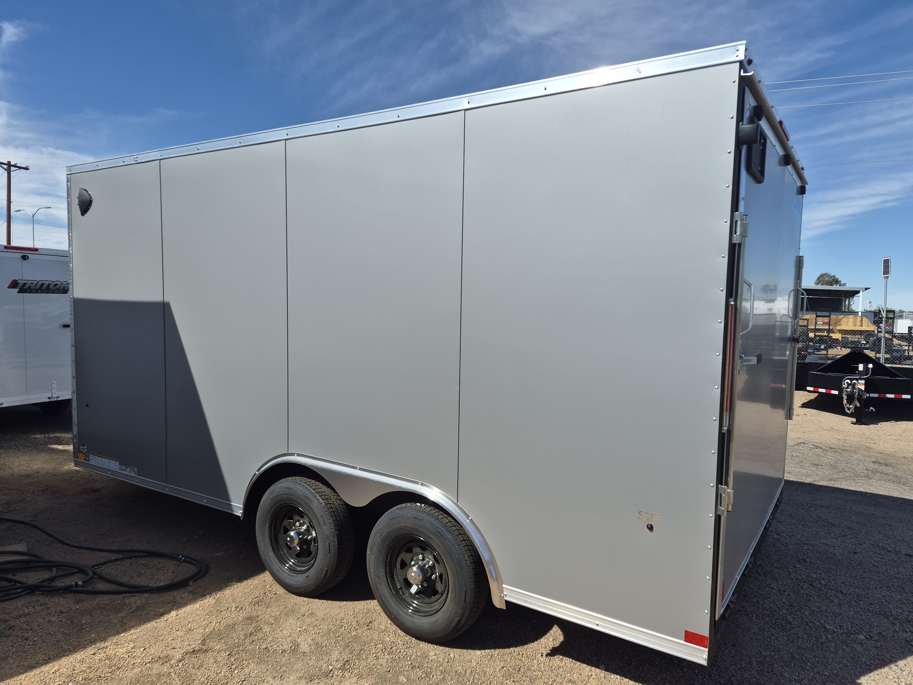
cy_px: 342
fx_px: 607
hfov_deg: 73.9
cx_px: 456
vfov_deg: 58.9
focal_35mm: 23
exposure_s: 1/7504
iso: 80
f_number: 1.8
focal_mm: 5.4
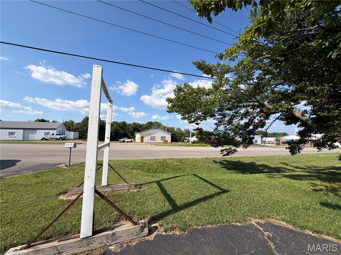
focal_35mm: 14
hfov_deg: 102.1
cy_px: 128
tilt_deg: +3.4
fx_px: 138
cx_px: 170
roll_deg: +0.3
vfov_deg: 85.7
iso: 20
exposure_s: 1/820
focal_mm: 2.22
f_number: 2.2
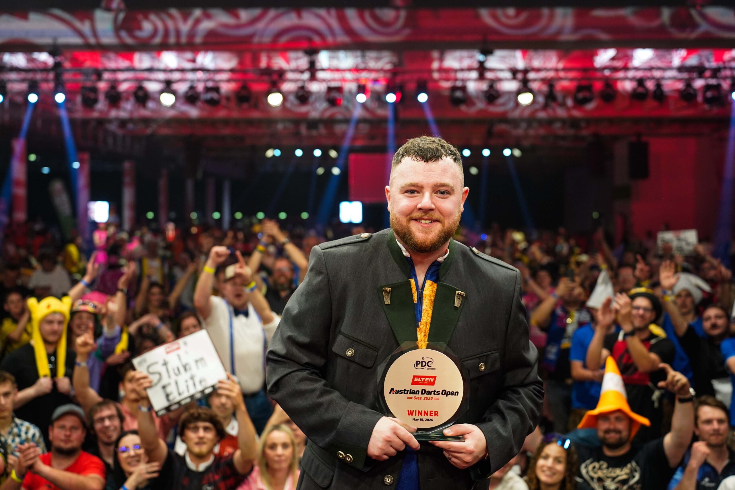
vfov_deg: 31.9
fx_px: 857
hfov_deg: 46.4
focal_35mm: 42
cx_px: 368
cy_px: 245
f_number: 2.8
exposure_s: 1/400
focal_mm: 42
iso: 3200
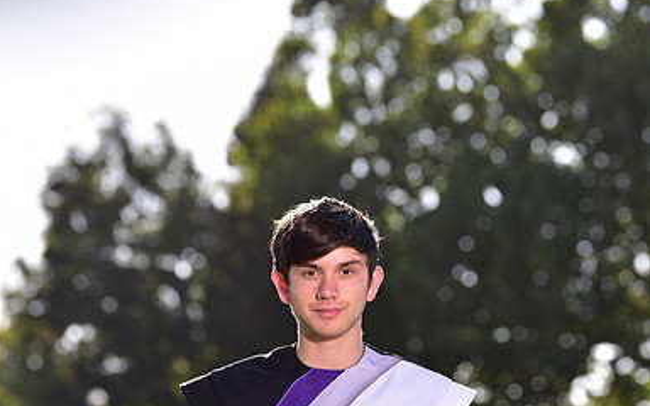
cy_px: 467
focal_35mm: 231
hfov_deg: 9.1
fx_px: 4092
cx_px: 324
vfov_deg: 5.7
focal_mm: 150
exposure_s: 1/250
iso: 80
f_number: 5
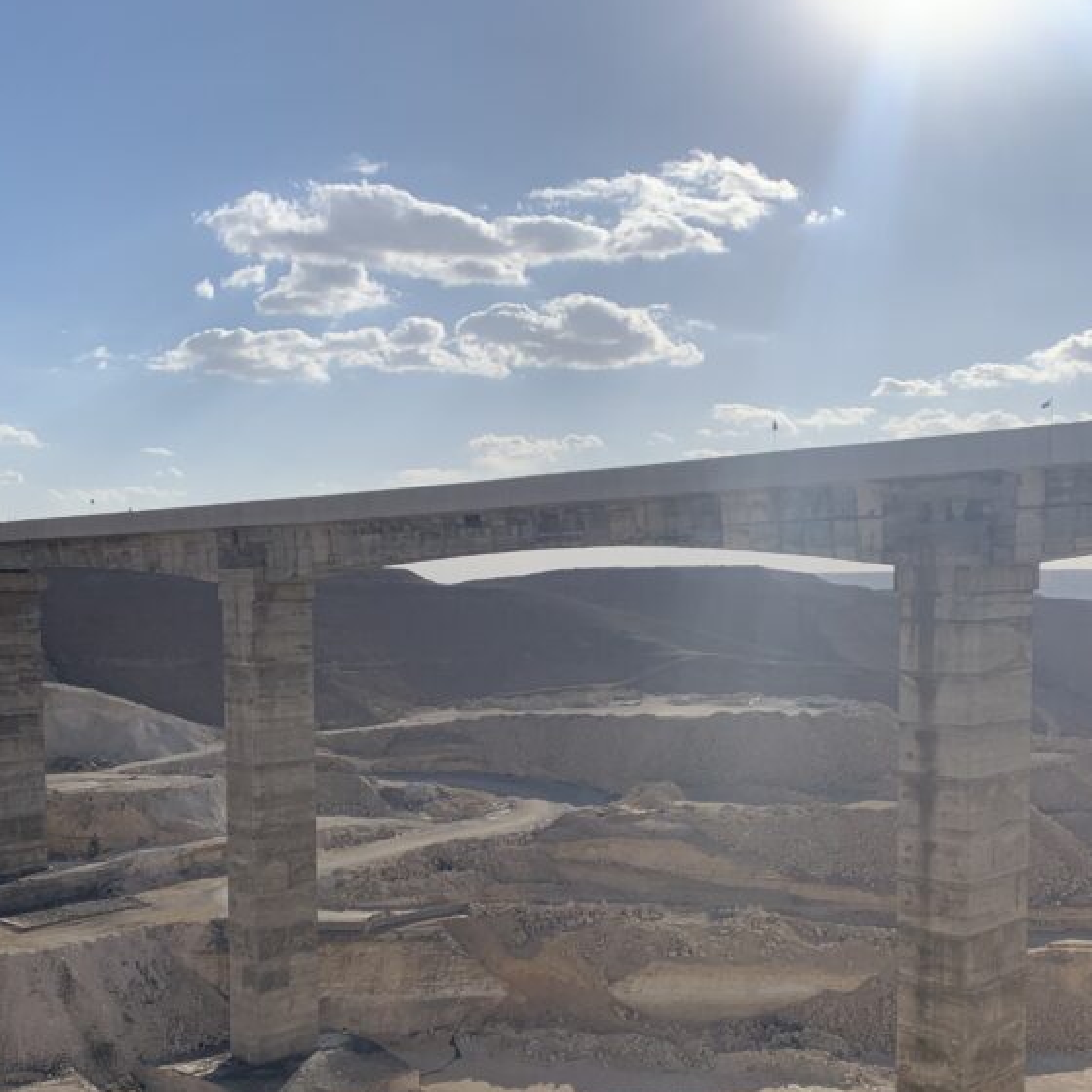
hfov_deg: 39.9
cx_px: 452
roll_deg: +0.6
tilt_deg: -4.3
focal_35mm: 42
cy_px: 708
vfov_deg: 39.7
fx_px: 1499
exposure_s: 1/6452
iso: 25
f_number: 1.8
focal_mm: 4.25
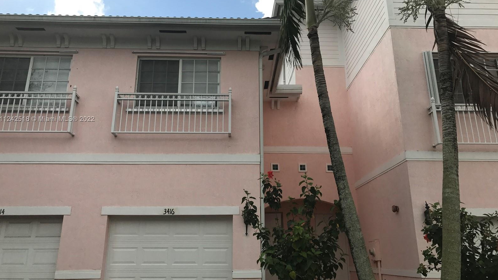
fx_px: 409
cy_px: 119
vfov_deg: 37.7
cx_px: 246
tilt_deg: +19.5
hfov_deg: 62.6
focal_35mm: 31
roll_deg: +1.1
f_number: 1.8
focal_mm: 3.99
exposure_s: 1/2591
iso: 20
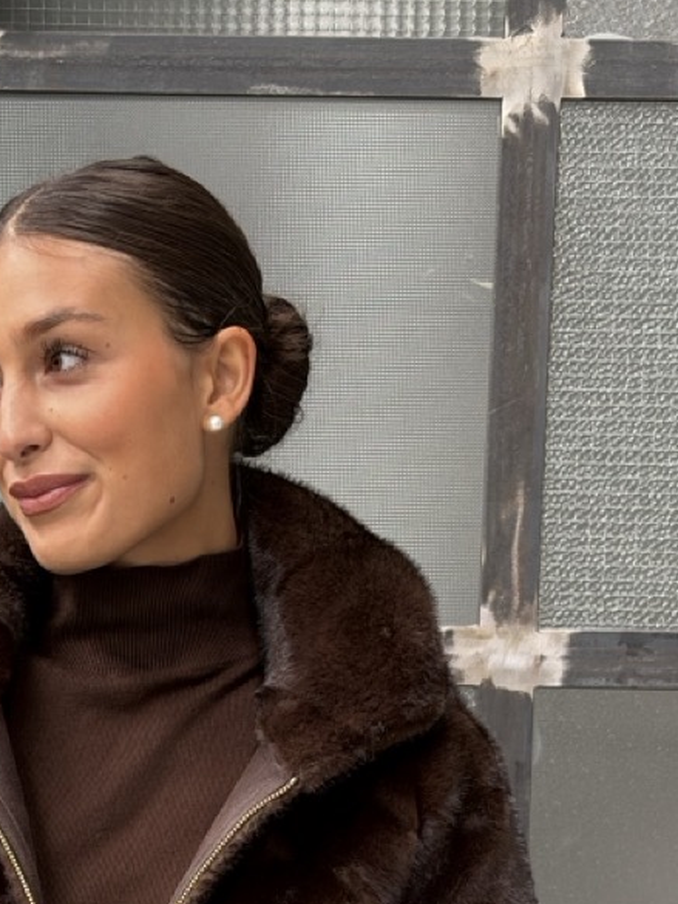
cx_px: 125
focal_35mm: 105
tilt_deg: -2.0
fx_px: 2741
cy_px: 975
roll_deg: -1.4
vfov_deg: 18.1
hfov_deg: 14.0
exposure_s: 1/60
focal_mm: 6.76
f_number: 1.78
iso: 160
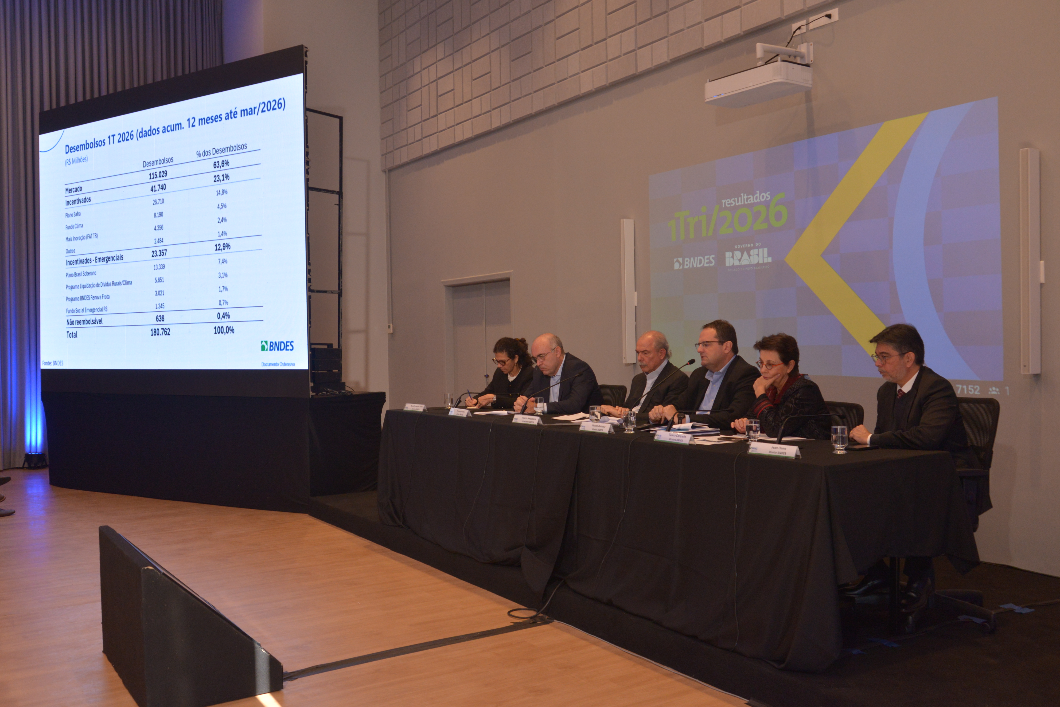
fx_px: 942
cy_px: 354
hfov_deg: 58.7
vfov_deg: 41.1
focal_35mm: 32
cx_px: 530
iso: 1600
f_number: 6.3
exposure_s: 1/250
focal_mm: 32
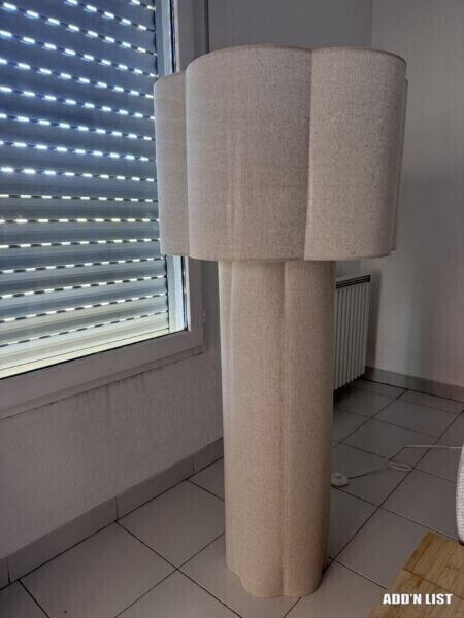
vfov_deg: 71.6
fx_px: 429
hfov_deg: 56.8
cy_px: 309
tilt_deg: -12.8
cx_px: 232
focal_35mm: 24
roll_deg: +1.7
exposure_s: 1/53
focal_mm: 6.76
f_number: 1.78
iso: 320
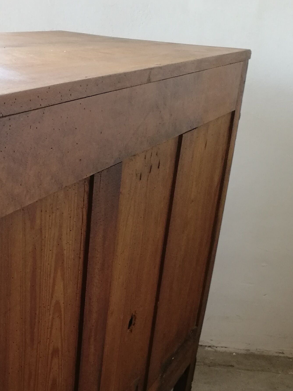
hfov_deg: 24.2
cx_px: 74
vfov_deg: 30.3
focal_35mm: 60
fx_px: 677
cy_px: 375
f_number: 2.2
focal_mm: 4.5
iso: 125
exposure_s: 1/50
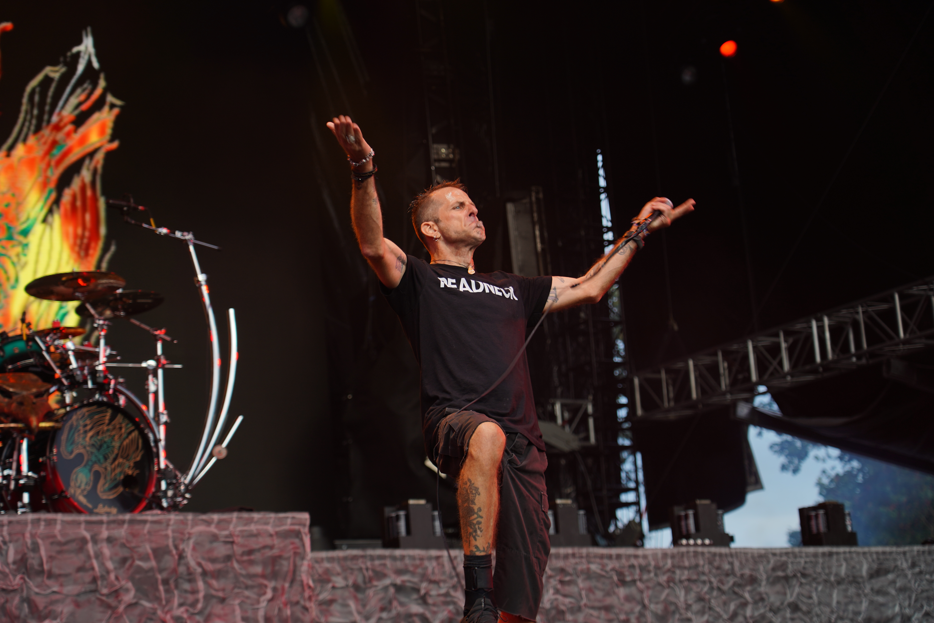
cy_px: 312
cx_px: 467
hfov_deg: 28.5
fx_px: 1842
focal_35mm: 71
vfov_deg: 19.2
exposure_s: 1/125
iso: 125
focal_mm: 71
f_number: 4
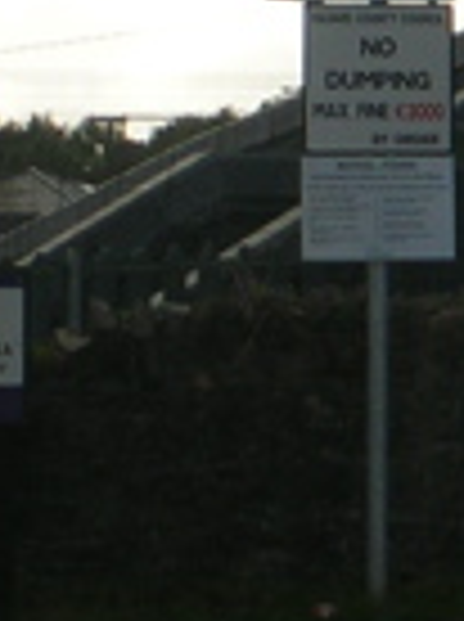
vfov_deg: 3.7
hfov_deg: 2.8
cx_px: 743
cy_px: 104
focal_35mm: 534
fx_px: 9573
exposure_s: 1/428
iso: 50
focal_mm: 17.4
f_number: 4.9
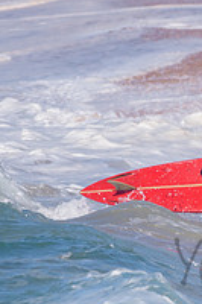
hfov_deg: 0.7
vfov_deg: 1.1
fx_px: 15765
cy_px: 163
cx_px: 243
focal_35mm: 1870
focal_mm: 500
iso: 140
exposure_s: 1/2000
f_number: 5.6
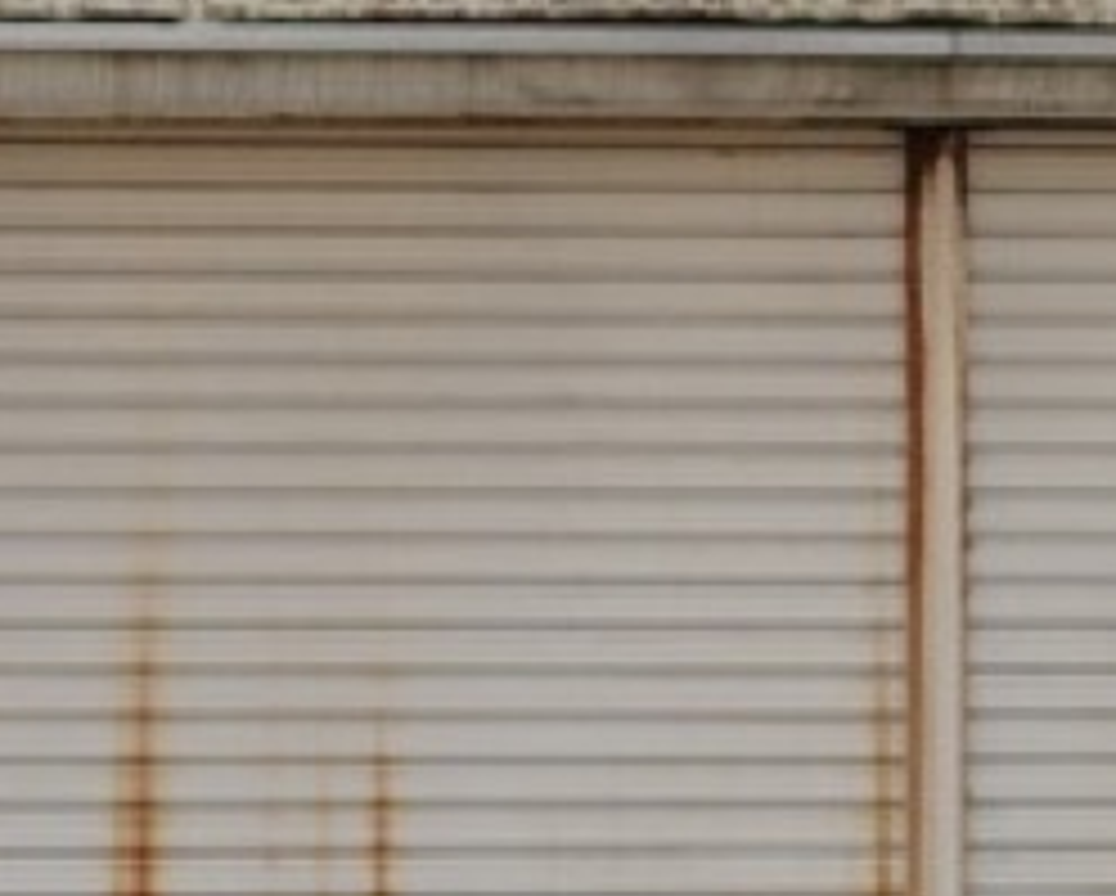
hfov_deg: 7.1
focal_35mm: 272
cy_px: -525
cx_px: 1125
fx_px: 8995
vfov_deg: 5.6
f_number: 2.8
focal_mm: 26
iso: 100
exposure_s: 1/640
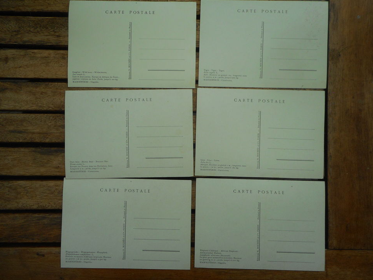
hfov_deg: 67.3
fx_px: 280
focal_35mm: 26
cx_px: 185
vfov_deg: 53.0
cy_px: 139
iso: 125
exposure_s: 1/250
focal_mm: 4.5
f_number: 3.7
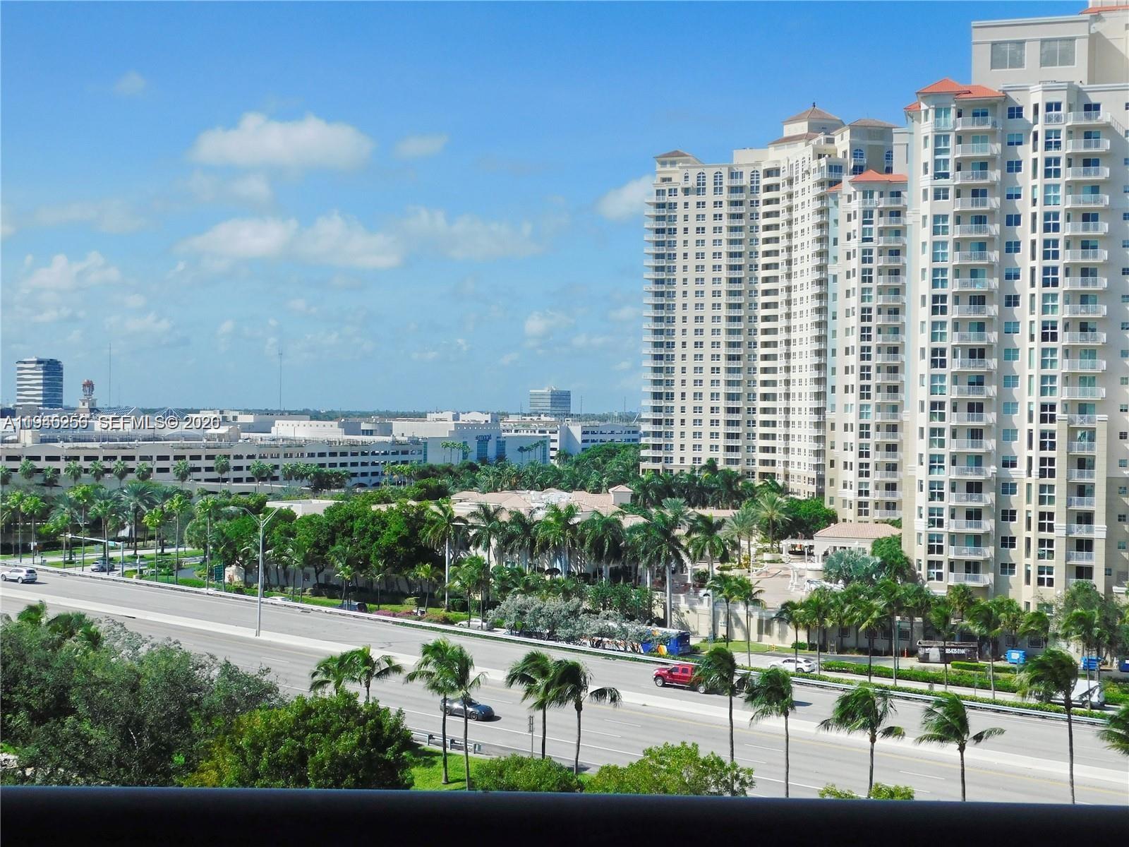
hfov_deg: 42.1
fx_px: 1468
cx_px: 564
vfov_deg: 32.2
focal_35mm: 45
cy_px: 424
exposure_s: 1/1000
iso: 125
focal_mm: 8
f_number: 3.7
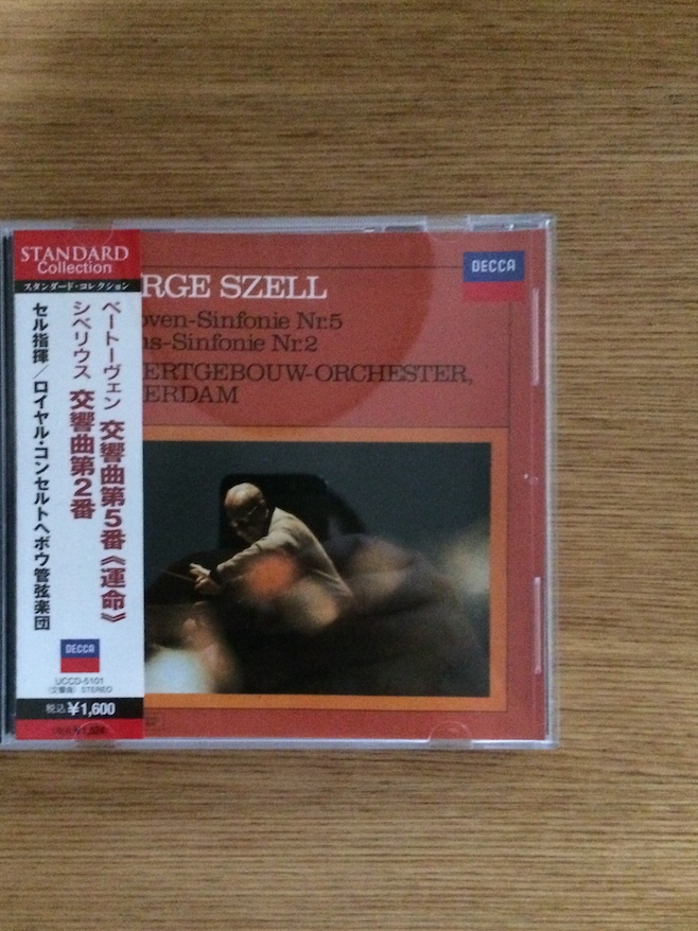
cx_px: 297
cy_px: 481
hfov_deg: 40.6
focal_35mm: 35
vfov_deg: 52.6
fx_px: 941
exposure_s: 1/15
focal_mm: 4.12
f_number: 2.2
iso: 800
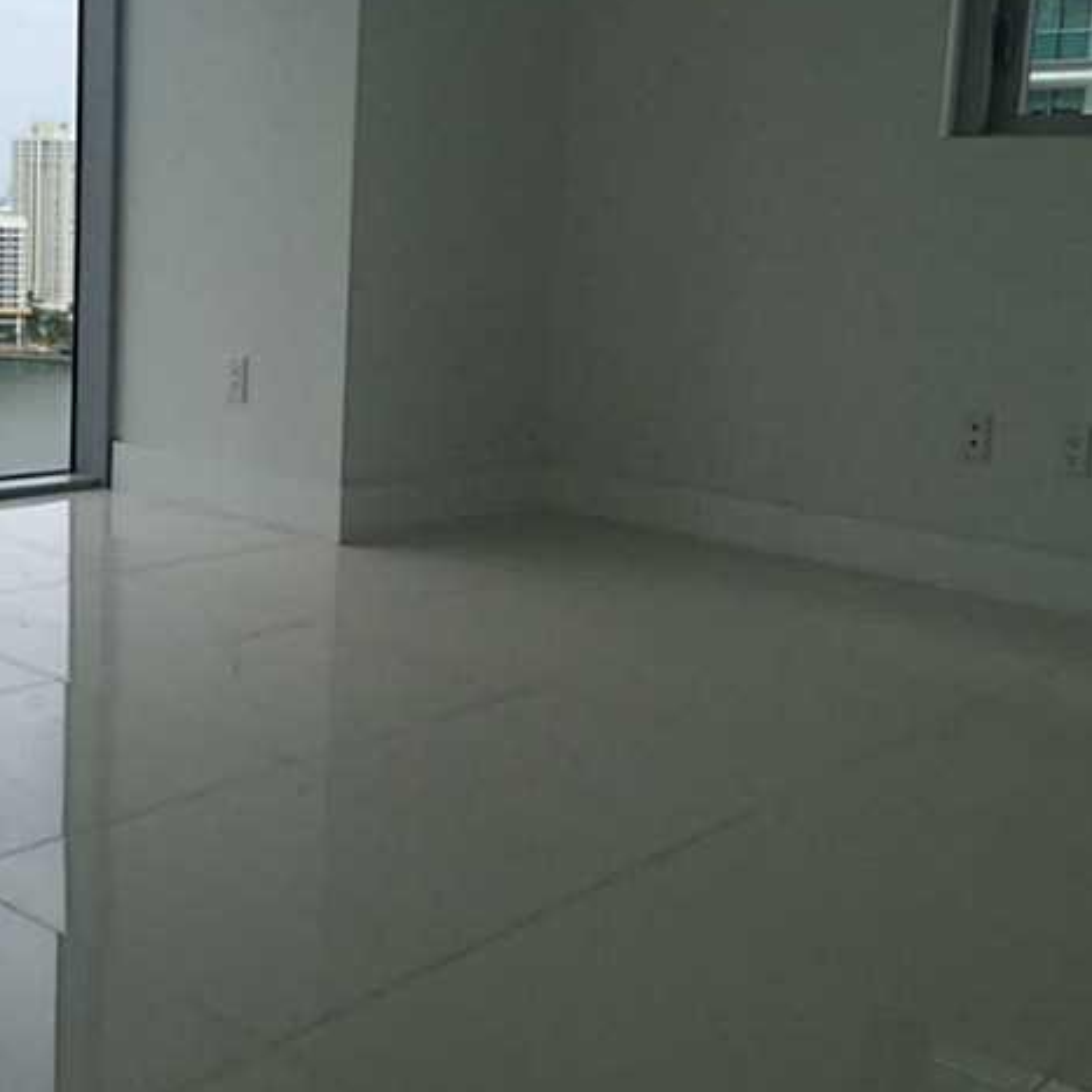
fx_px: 1570
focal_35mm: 44
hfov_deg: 38.3
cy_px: 450
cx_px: 466
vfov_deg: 38.2
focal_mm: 4.15
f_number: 2.2
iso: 32
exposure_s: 1/824
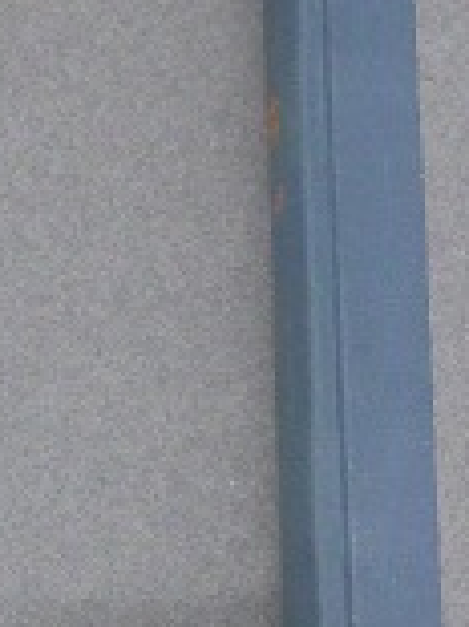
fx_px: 3292
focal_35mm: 182
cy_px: 841
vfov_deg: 10.6
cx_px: 441
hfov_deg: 8.1
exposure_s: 1/80
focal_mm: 7.9
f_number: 4.7
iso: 160
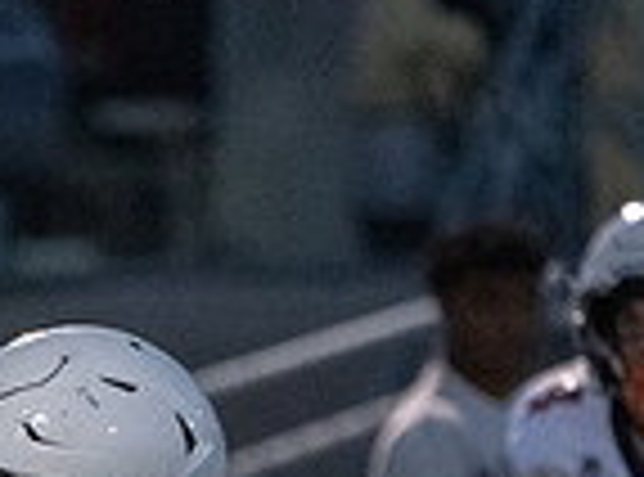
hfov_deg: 1.0
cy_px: 983
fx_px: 36571
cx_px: -331
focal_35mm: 1974
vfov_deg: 0.7
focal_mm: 382
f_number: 5.6
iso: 10000
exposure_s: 1/1000
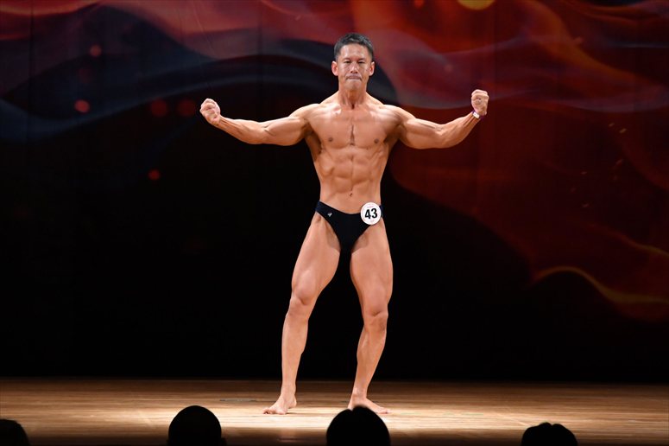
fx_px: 4458
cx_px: 334
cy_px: 223
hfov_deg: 8.6
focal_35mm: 240
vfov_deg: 5.7
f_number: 5.6
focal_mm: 160
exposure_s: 1/400
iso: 4000
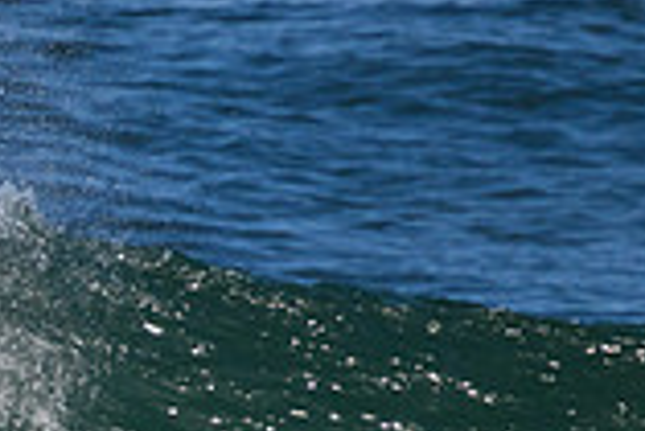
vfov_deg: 0.5
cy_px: 646
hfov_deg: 0.7
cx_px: -530
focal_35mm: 2958
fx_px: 53045
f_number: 11
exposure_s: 1/2000
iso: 1100
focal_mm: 800
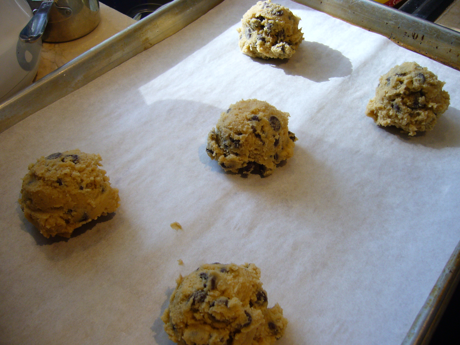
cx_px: 230
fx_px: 465
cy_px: 172
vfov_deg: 40.7
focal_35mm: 35
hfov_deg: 52.6
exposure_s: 1/60
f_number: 2.8
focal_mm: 5.8
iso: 100
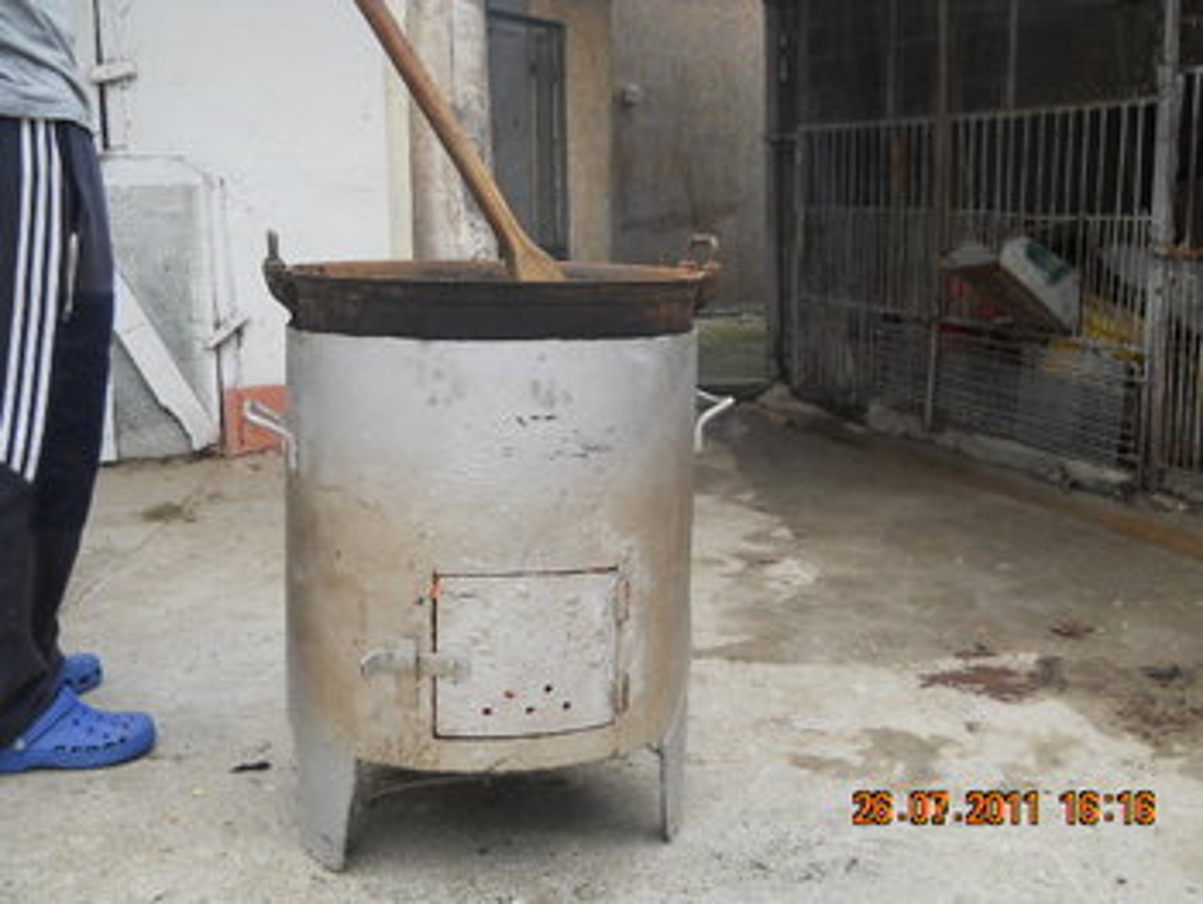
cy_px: 452
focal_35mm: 41
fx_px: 1426
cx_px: 602
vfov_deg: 35.2
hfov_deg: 45.7
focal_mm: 6.72
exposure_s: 1/160
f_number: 3.1
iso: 80
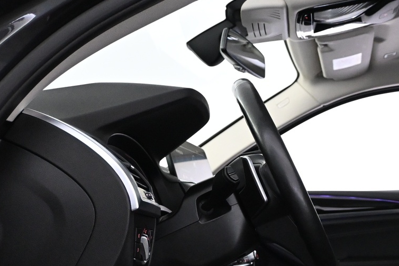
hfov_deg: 32.3
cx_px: 342
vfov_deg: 22.5
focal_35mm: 60
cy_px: 211
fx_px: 661
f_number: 3.8
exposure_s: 1/60
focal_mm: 18.5
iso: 3200
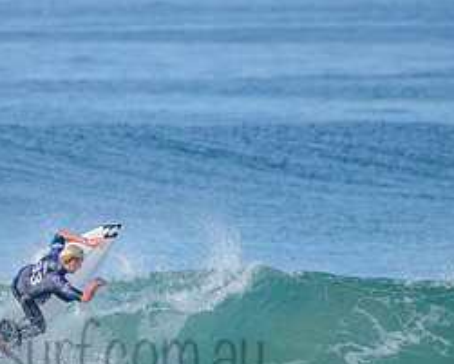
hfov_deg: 1.8
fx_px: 14584
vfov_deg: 1.4
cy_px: 332
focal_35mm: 1085
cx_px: 72
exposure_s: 1/2500
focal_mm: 500
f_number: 5.6
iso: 280
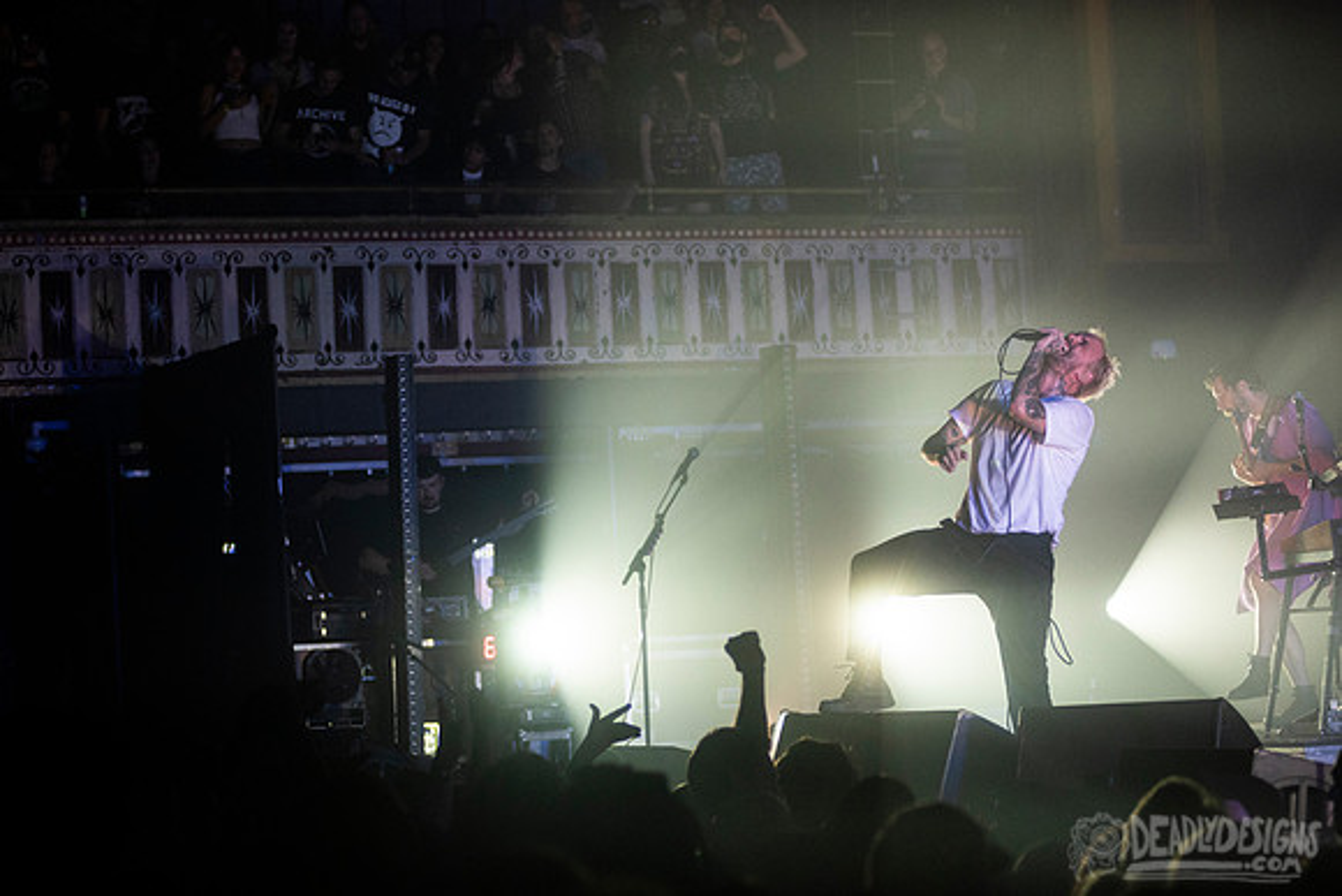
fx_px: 3385
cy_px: 448
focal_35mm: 91
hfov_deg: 22.4
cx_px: 581
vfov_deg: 15.1
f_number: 3.2
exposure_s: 1/800
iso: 2500
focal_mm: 80
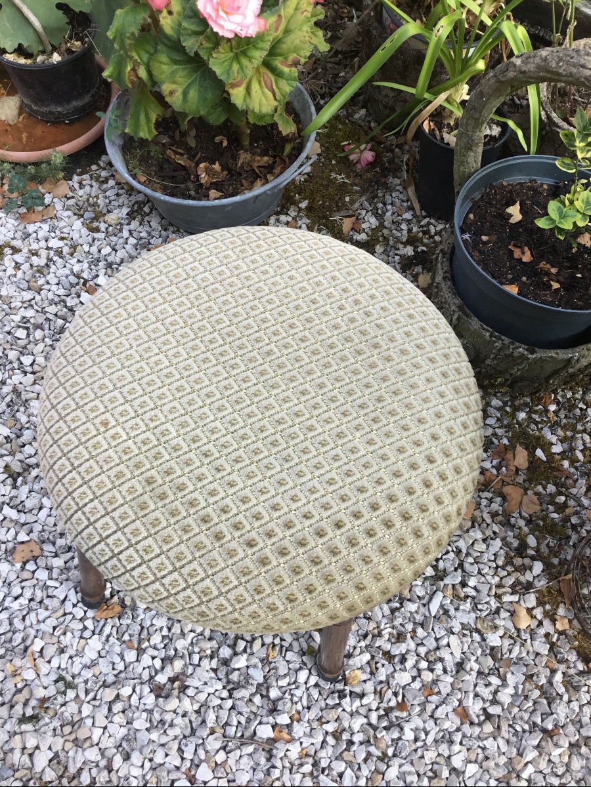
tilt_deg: -63.3
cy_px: 394
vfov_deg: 58.4
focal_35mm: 31
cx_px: 296
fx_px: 706
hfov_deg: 45.4
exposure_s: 1/100
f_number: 2.4
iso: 40
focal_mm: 3.3
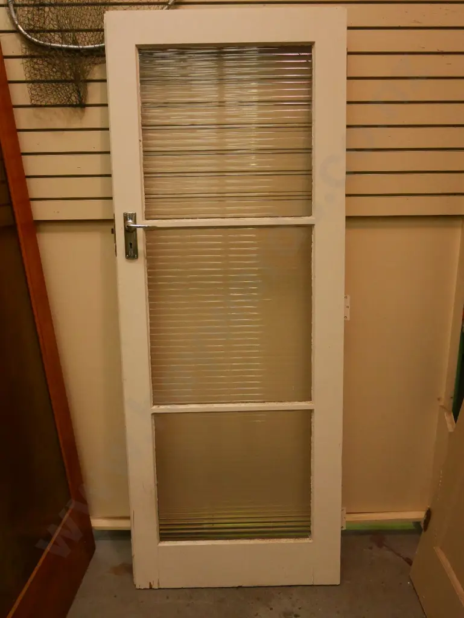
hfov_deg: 49.8
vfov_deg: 63.4
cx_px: 232
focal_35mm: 28
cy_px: 309
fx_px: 500
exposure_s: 1/400
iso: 3200
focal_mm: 14
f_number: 3.7
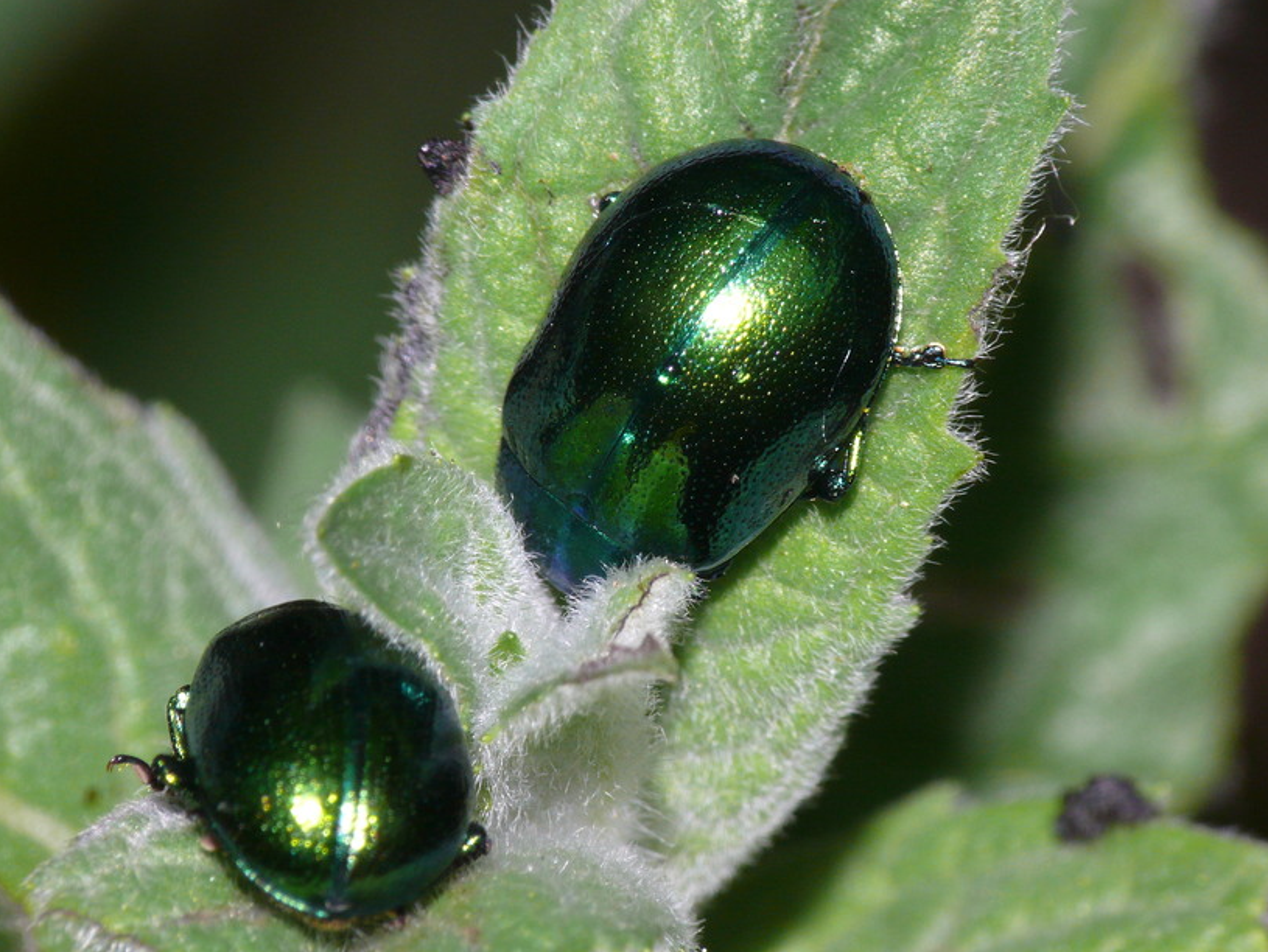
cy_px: 467
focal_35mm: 340
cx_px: 629
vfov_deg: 4.4
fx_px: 12460
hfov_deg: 5.8
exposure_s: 1/250
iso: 200
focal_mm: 68.8
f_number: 11
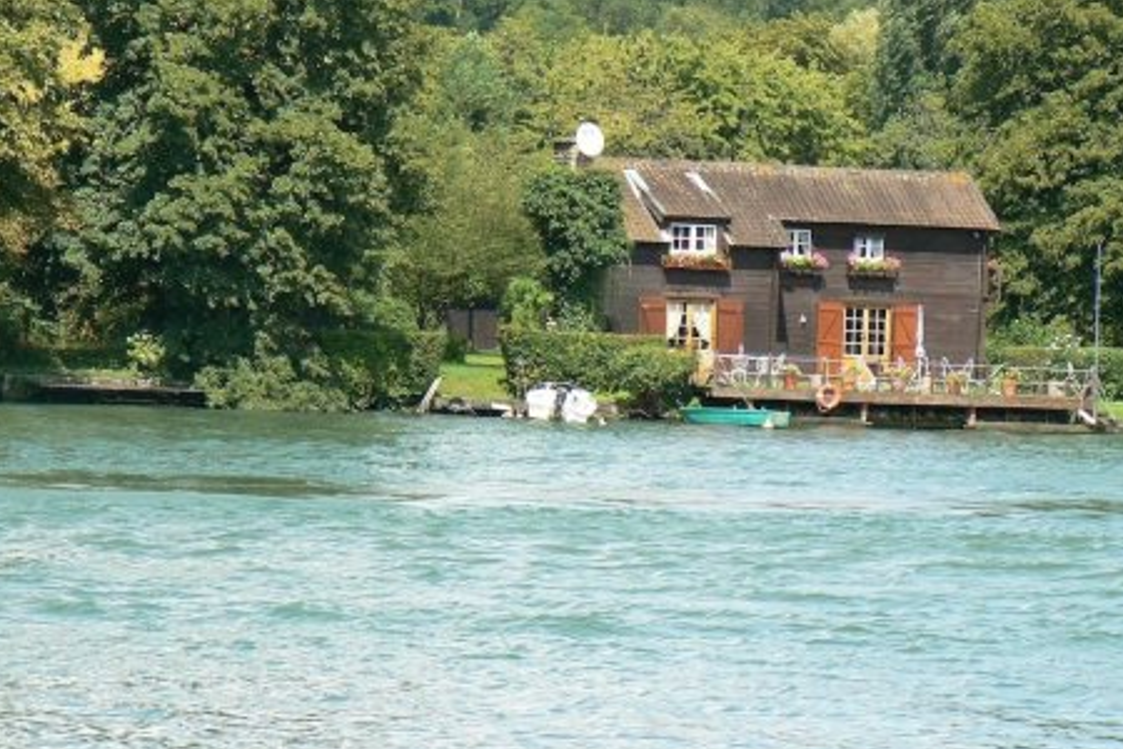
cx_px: 586
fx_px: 6706
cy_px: 320
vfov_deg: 6.4
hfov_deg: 9.6
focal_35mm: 215
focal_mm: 32.3
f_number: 5.6
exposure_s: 1/320
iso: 80
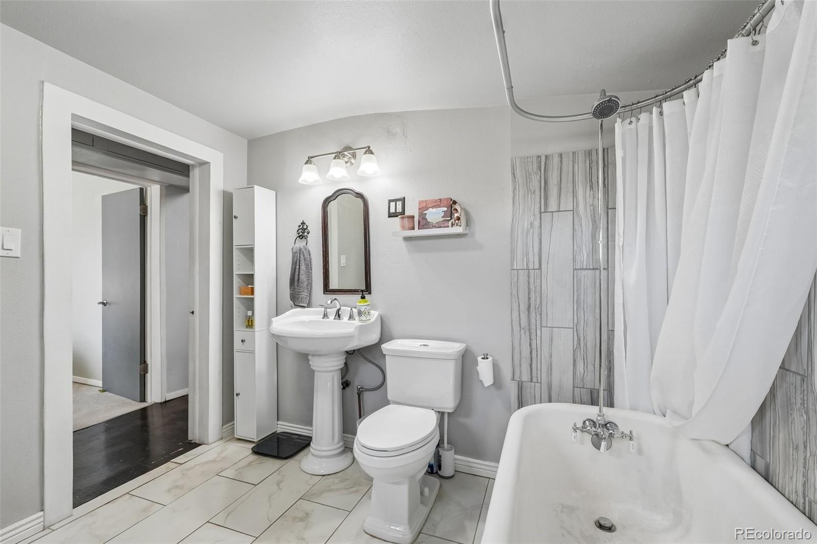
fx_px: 340
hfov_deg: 100.4
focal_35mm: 15
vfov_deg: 77.3
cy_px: 272
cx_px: 408
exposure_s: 1/15
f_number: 8
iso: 800
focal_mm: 10
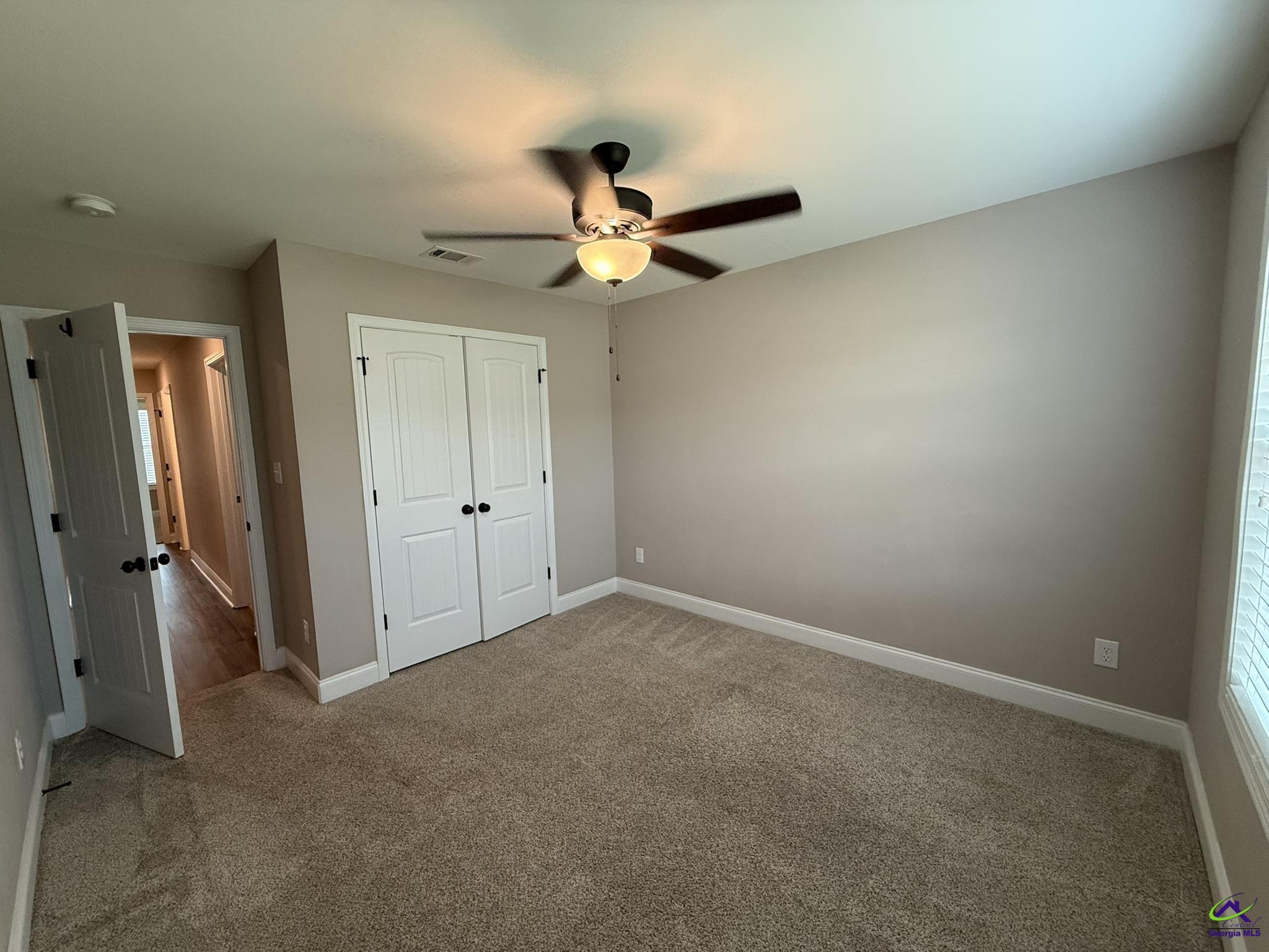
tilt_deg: -5.9
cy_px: 476
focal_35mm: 14
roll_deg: +1.9
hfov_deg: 102.1
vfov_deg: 85.7
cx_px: 634
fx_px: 513
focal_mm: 2.22
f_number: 2.2
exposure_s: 1/120
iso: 320
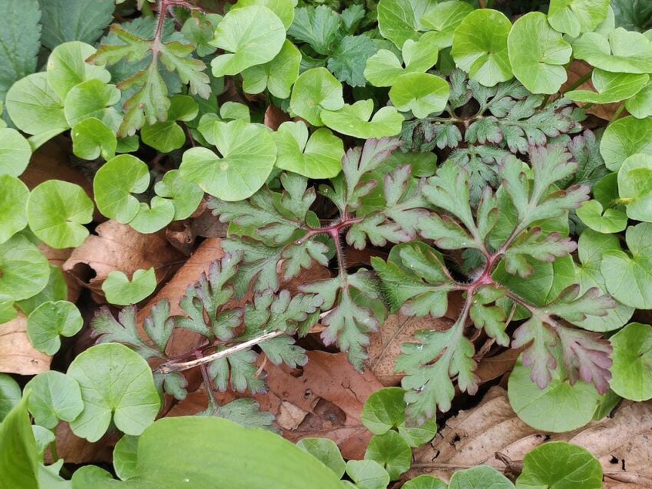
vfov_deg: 23.3
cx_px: 344
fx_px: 1187
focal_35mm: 63
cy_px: 198
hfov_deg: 30.7
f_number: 1.75
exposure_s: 1/131
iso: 112
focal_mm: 4.77
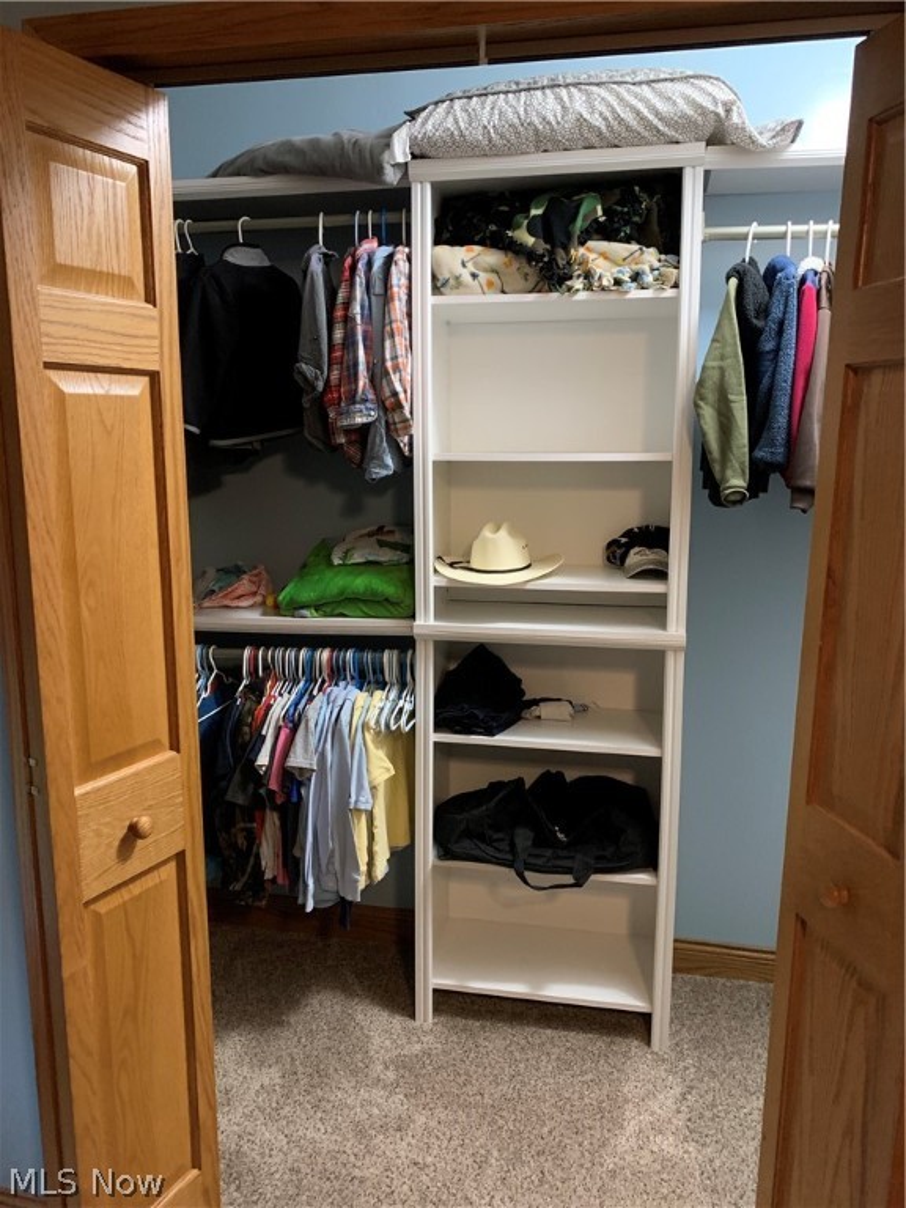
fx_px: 907
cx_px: 453
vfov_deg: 67.3
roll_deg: -0.2
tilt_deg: -8.4
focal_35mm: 26
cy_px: 604
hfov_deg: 53.1
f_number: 1.8
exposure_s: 1/30
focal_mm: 4.25
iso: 500
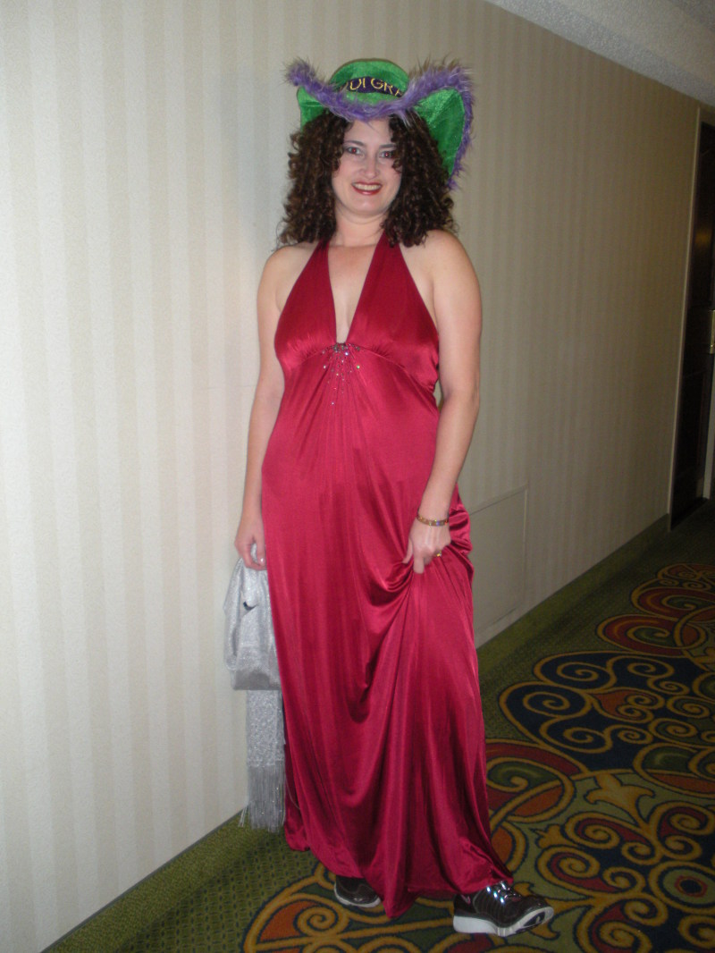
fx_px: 991
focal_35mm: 36
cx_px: 358
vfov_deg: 51.3
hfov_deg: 39.7
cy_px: 476
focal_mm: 6.3
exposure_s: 1/60
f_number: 3.5
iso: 231
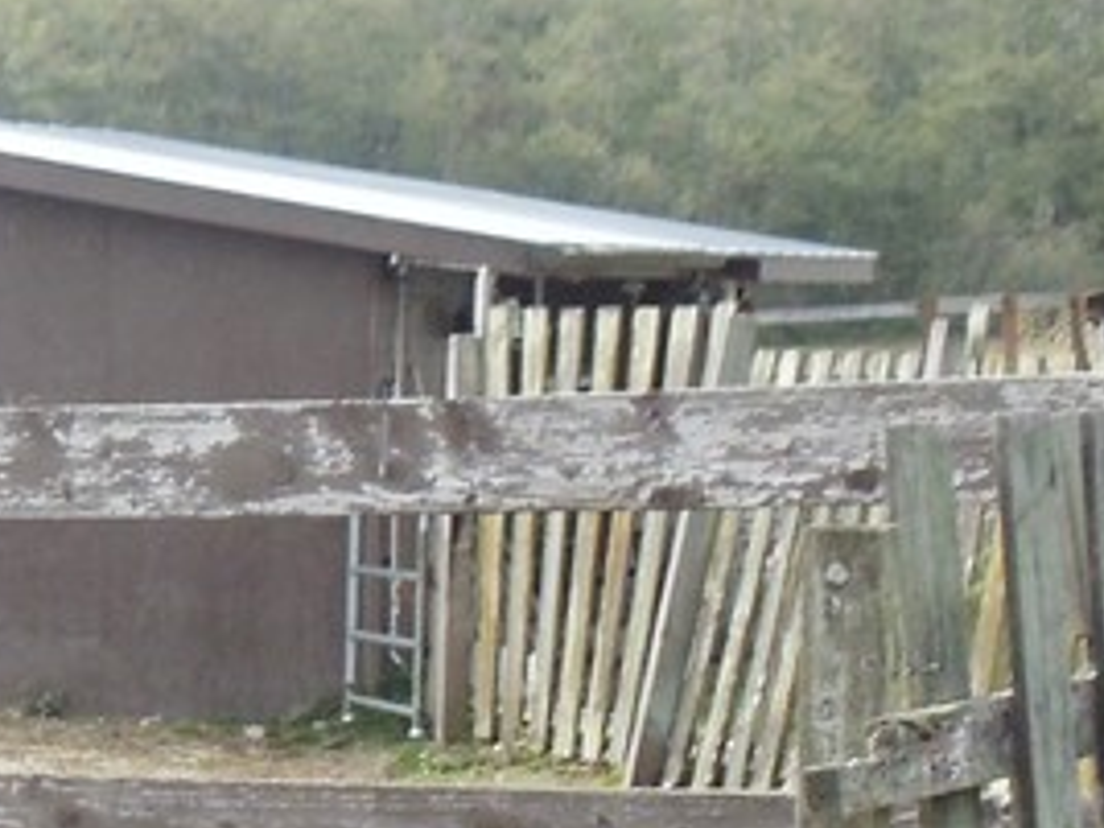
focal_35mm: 233
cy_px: 779
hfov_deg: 8.3
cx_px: -725
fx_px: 7431
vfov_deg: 6.4
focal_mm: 8.3
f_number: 4.1
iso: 100
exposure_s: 1/500
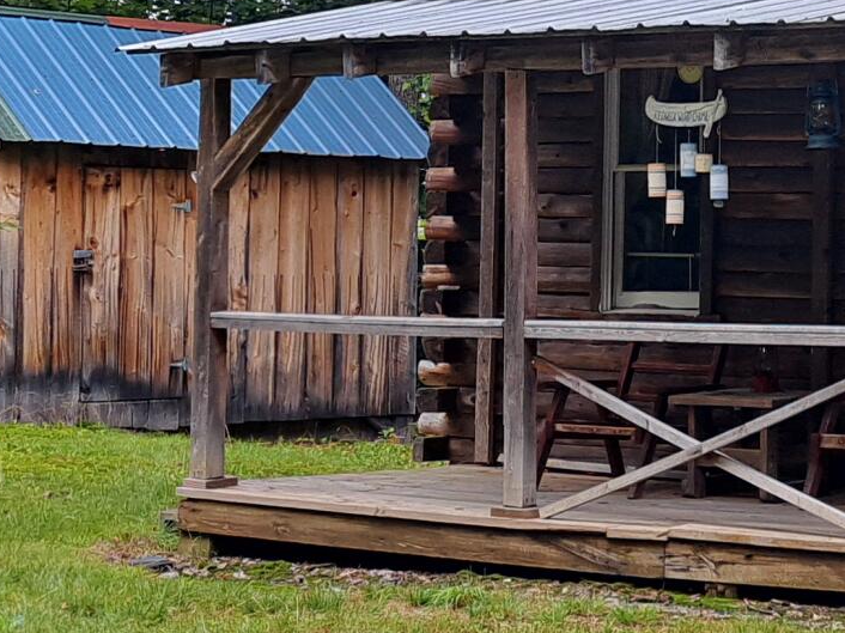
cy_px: 179
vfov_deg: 14.5
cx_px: 1072
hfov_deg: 18.1
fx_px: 2489
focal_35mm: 102
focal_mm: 5.23
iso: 50
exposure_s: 1/530
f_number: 1.8
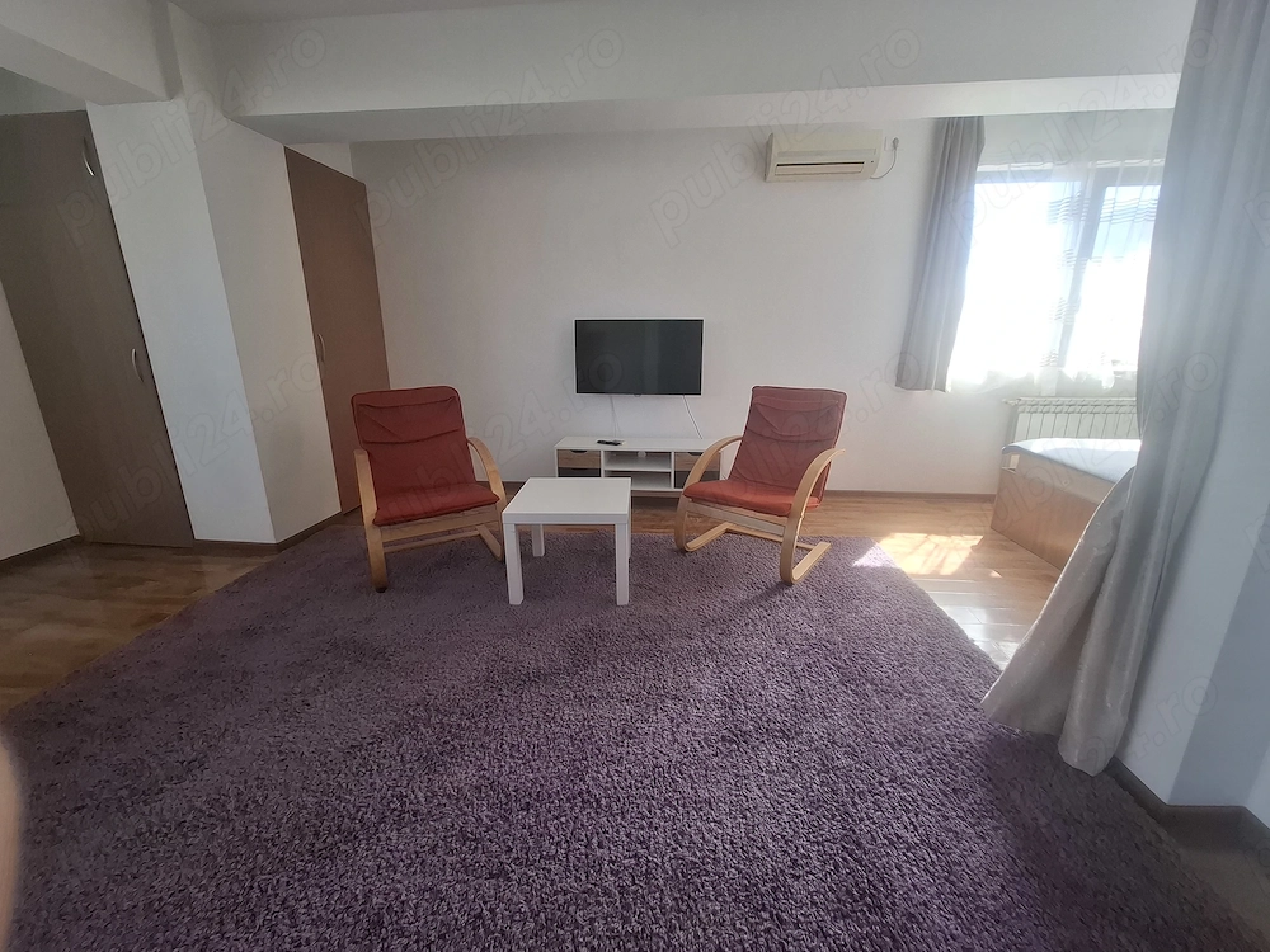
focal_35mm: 13
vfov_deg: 89.9
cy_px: 476
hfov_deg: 106.2
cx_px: 635
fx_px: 477
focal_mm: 1.74
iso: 40
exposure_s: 1/50
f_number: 2.2
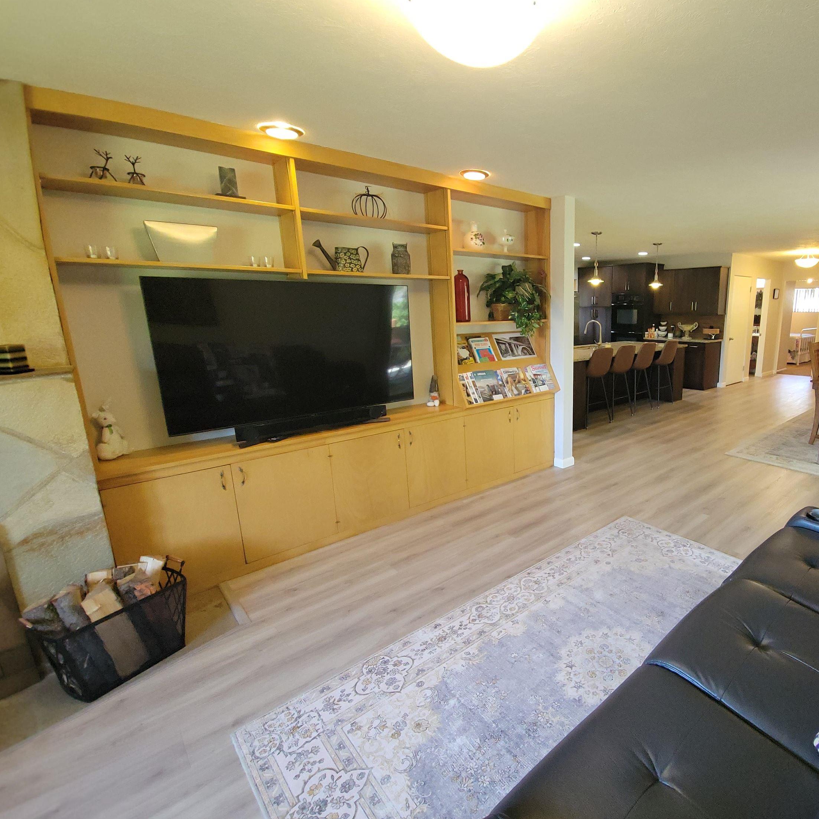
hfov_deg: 84.1
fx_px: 428
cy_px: 395
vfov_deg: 87.4
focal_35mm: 16
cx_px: 552
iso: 320
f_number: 2.2
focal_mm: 2.2
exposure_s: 1/60
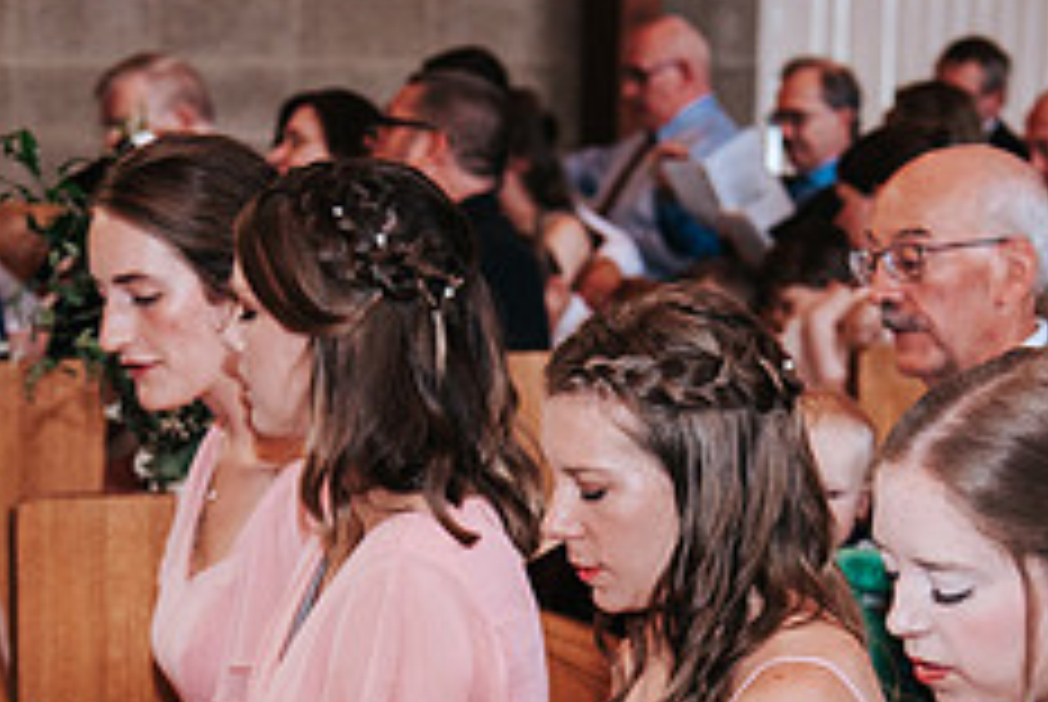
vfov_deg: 9.5
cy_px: 748
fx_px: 4168
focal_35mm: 143
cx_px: 428
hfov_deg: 14.3
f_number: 4
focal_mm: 52
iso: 1000
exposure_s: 1/200
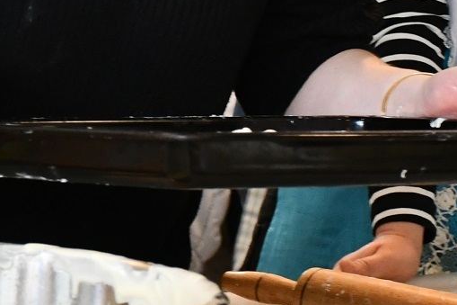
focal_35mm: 215
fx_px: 2728
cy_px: -52
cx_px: -172
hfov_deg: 9.4
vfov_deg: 6.3
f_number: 5
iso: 2000
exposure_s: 1/60
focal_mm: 38
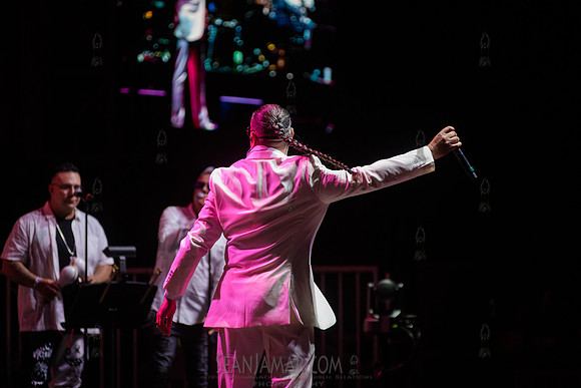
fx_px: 3361
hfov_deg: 9.9
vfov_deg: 6.6
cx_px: 290
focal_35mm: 208
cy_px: 194
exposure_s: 1/800
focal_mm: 200
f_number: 4
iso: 4000
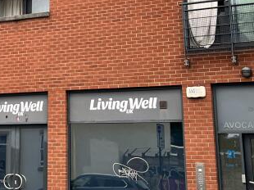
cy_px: -18
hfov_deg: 22.0
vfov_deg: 16.6
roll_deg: -1.5
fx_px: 631
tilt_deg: +16.0
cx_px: 6
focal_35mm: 86
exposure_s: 1/355
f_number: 1.6
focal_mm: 5.1
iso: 50
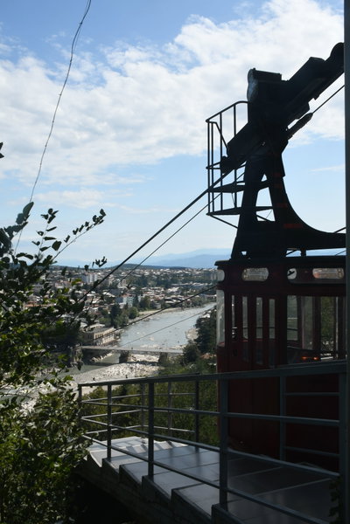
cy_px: 262
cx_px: 175
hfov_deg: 40.0
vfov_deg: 57.2
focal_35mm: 33
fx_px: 481
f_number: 13
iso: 100
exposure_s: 1/40
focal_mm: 22
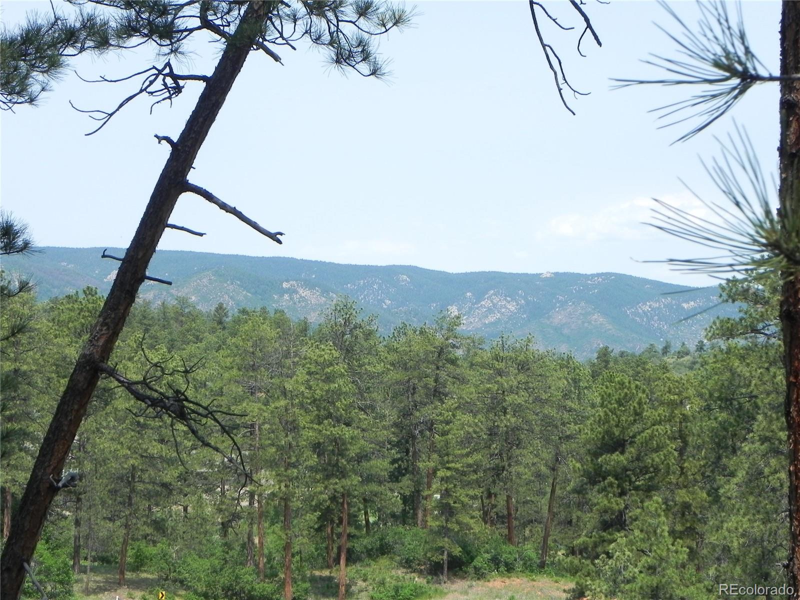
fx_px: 1964
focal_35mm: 85
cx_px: 400
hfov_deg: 23.0
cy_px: 300
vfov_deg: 17.4
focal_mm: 15.1
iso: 160
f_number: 6.3
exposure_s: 1/361
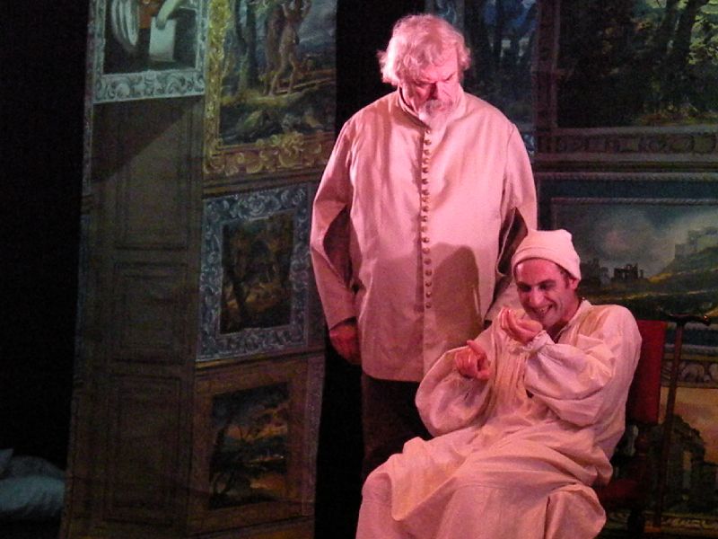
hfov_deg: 14.0
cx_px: 359
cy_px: 270
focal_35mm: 141
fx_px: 2925
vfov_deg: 10.5
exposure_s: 1/250
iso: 3200
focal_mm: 25
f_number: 5
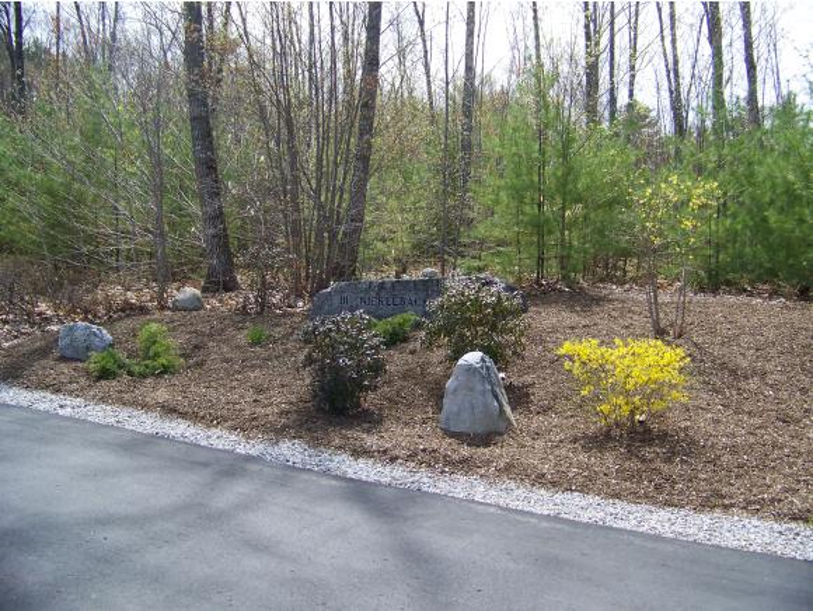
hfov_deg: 51.3
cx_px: 406
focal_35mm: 36
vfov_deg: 39.7
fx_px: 846
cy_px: 306
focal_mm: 5.85
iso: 64
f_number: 2.8
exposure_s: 1/500
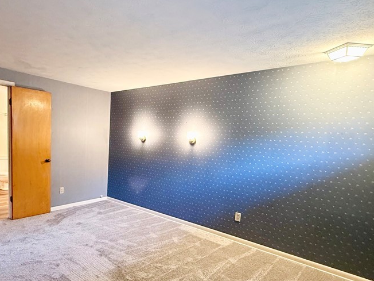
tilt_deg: -5.2
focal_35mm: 22
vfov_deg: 60.7
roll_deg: -3.1
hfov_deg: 75.1
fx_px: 238
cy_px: 163
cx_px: 141
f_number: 2.2
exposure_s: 1/60
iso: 640
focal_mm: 2.22
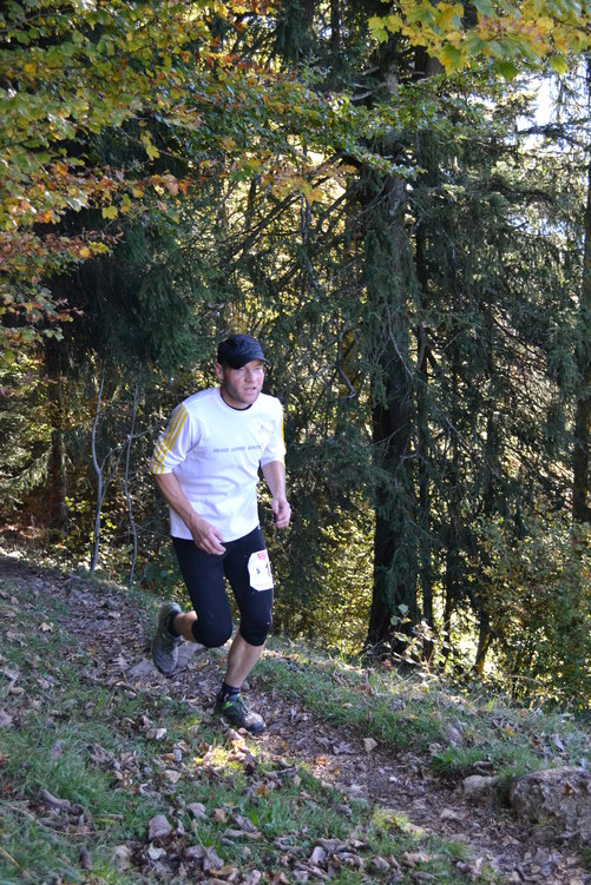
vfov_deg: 45.0
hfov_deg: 30.9
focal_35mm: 44
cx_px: 296
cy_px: 442
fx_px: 1071
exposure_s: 1/500
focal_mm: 29
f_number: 4.5
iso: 2500
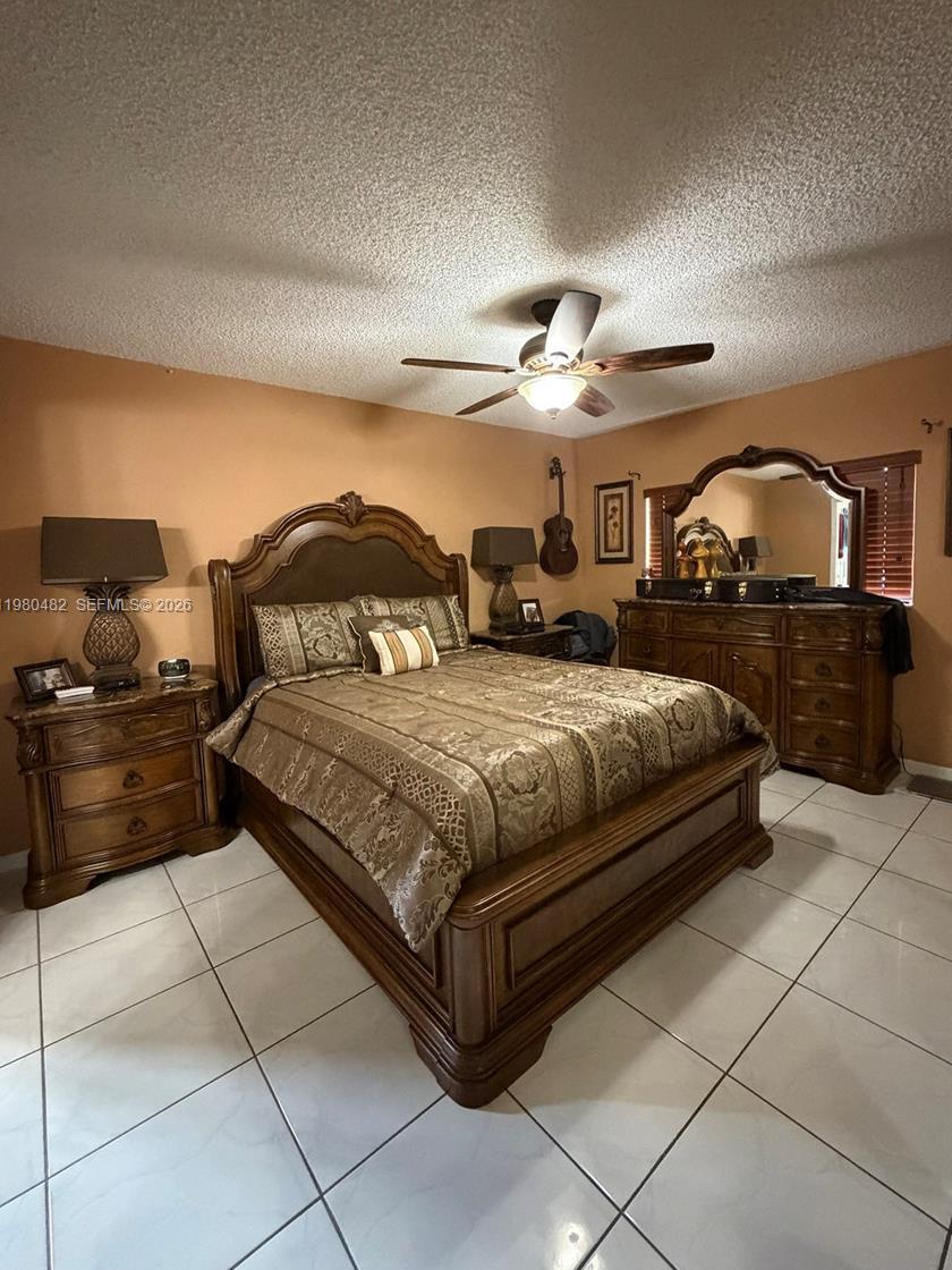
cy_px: 607
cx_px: 492
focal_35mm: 15
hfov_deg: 81.7
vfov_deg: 98.1
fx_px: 550
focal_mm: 2.22
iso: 1000
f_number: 2.2
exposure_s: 1/40
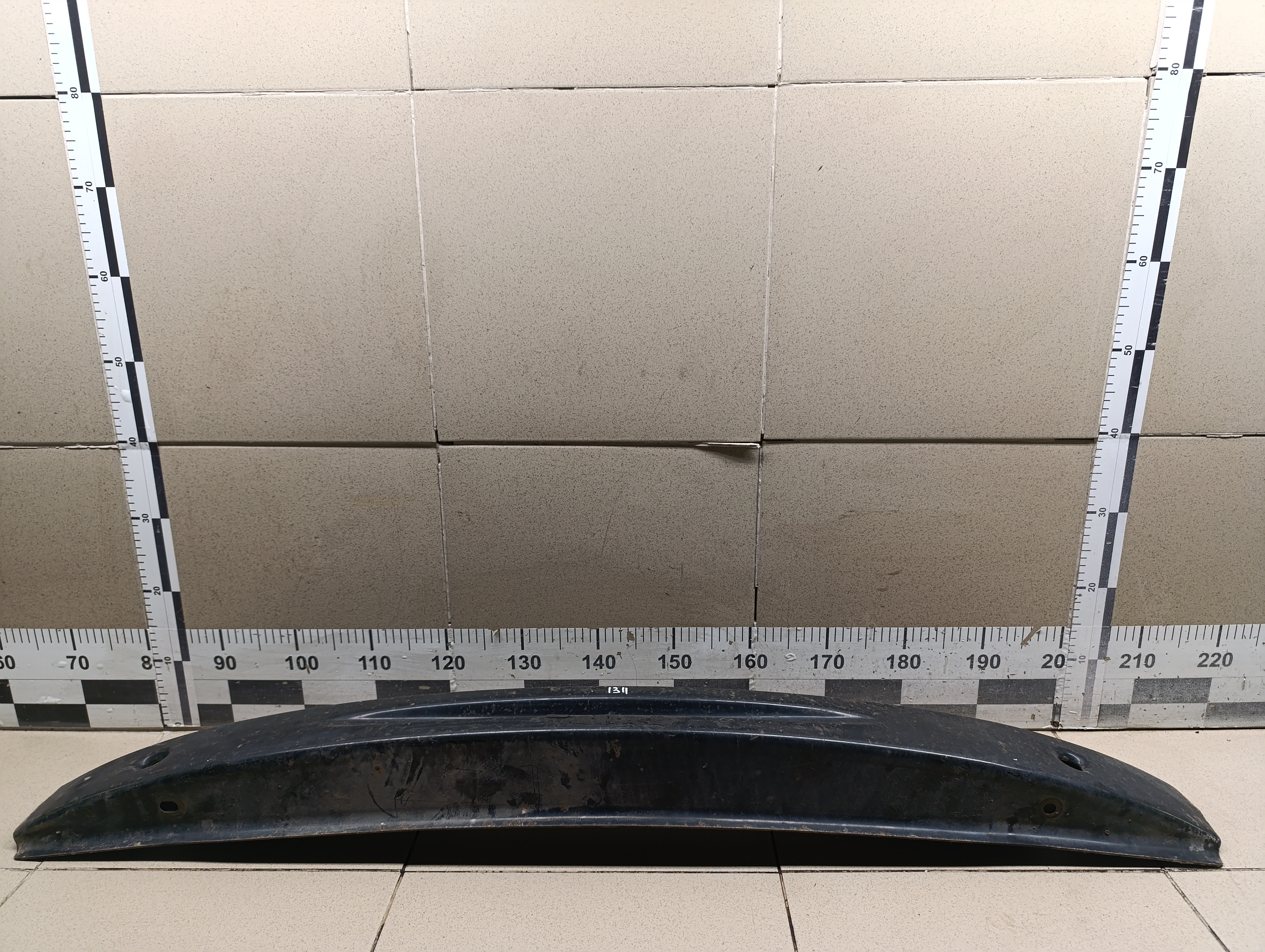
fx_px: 842
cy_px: 476
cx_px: 632
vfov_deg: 59.0
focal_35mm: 23
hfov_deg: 73.8
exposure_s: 1/100
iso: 400
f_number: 1.6
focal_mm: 6.14
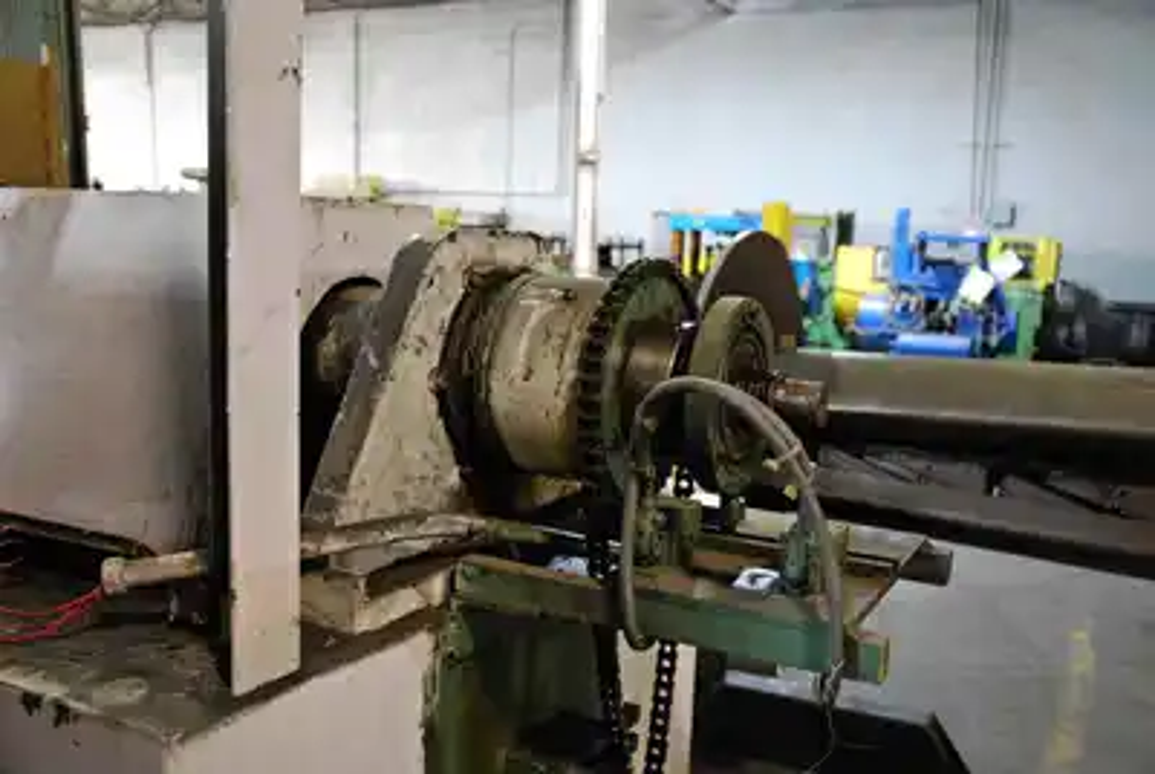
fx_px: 1157
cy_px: 387
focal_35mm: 36
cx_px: 578
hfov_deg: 53.1
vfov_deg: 37.0
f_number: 4
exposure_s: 1/10
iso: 1600
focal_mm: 24
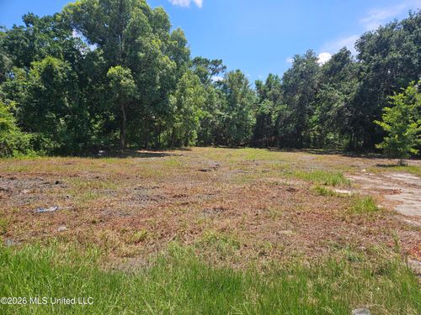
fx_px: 280
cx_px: 210
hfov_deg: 73.9
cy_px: 158
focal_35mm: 23
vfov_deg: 58.9
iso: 25
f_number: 1.8
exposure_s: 1/1222
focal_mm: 5.4
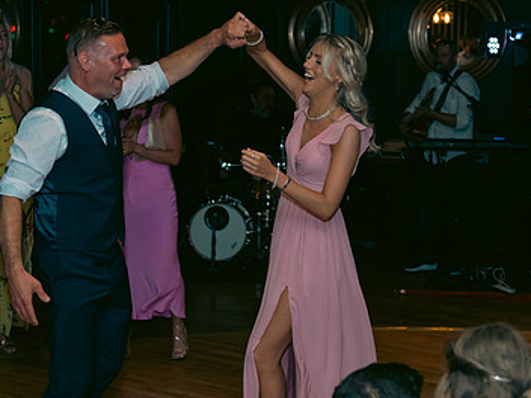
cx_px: 273
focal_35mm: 76
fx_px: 1166
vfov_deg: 19.4
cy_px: 173
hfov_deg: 25.7
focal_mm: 48
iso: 640
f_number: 3.5
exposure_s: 1/160
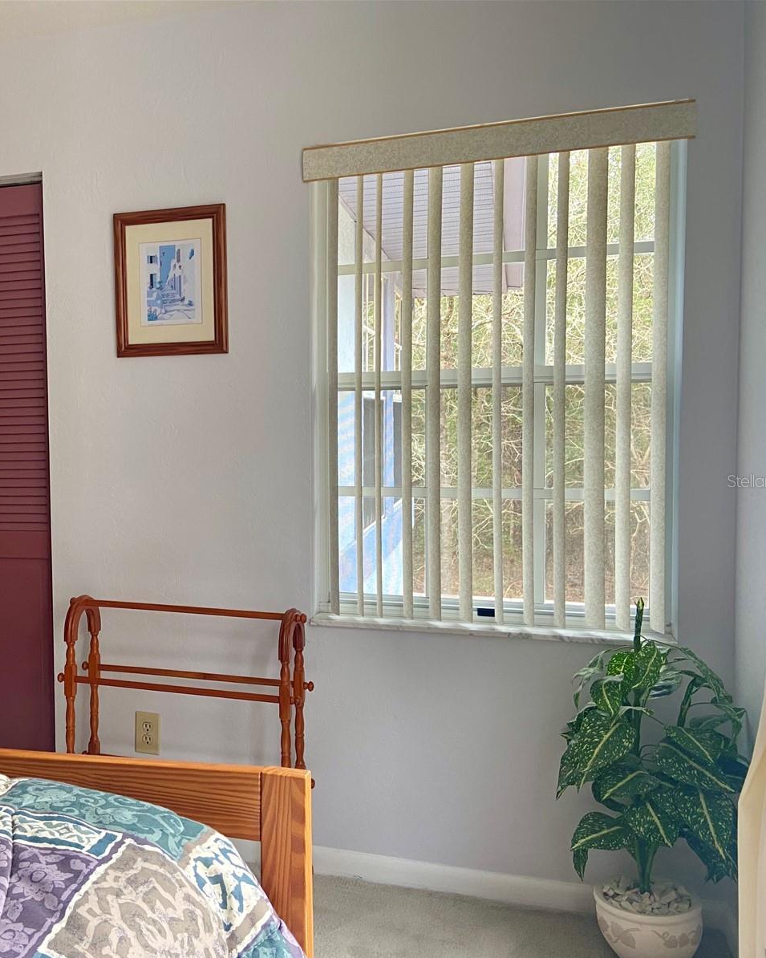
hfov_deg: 41.6
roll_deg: +1.2
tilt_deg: -3.8
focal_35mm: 34
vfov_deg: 52.8
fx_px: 964
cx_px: 161
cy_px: 481
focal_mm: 4.25
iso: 125
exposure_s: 1/92
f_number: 1.8
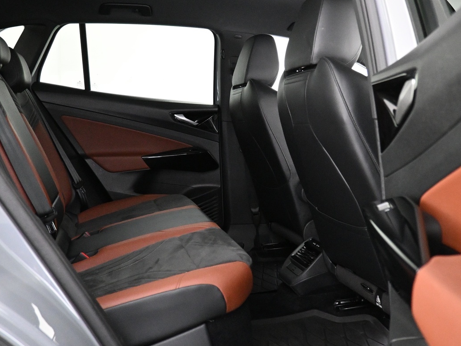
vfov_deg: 39.6
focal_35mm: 36
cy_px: 153
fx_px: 480
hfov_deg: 51.3
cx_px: 254
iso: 4000
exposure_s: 1/30
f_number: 3.5
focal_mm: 16
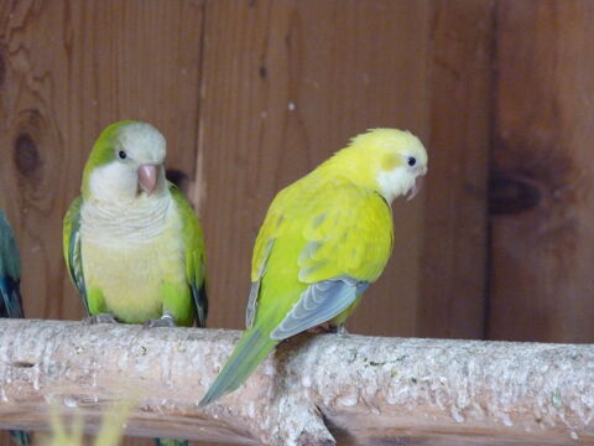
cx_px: 297
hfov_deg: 8.5
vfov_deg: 6.4
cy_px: 223
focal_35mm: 232
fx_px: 3981
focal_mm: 41.2
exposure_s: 1/25
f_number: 3.7
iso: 800
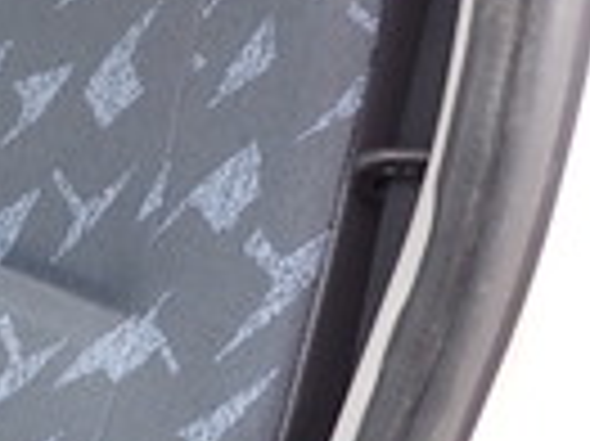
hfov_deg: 17.8
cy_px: 184
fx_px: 1669
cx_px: -320
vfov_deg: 15.1
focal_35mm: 98
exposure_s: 1/125
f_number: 2
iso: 125
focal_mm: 4.5
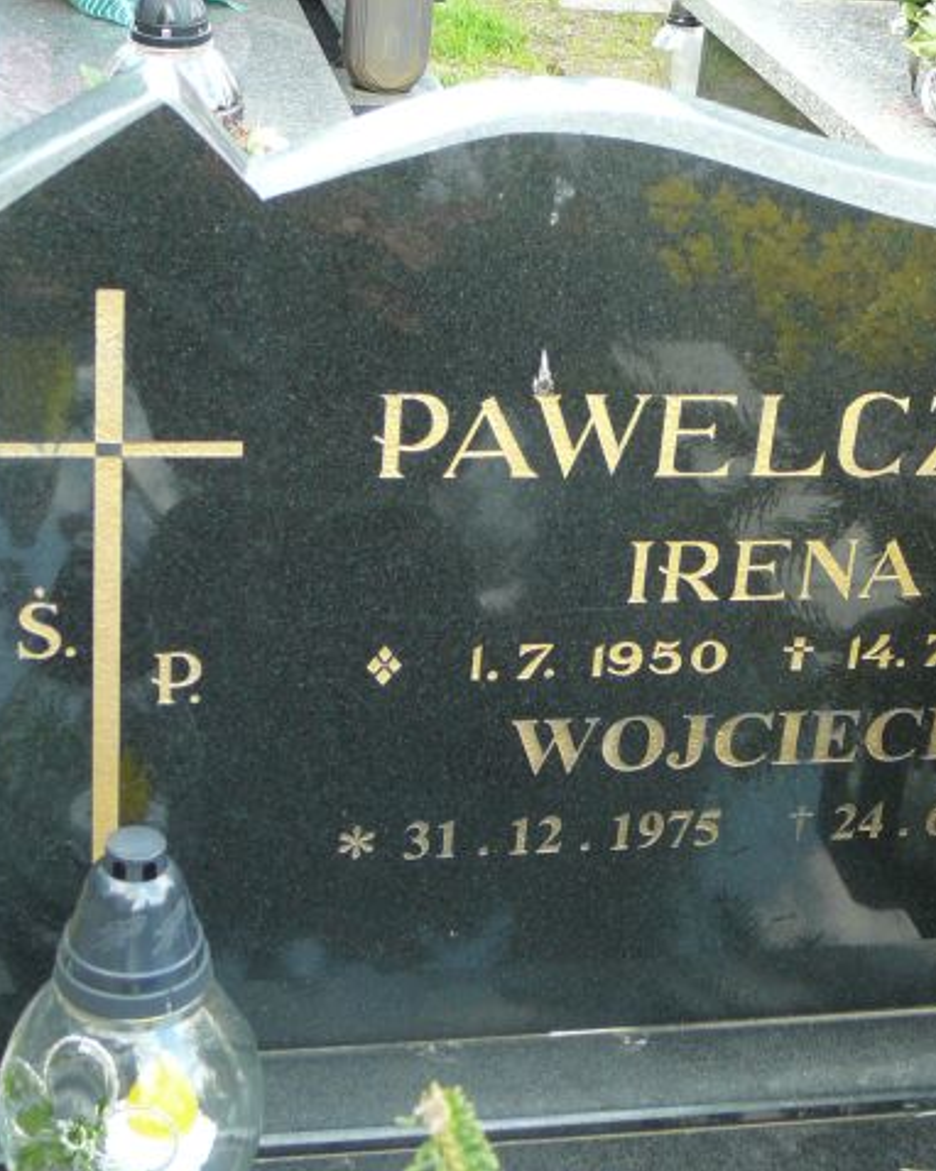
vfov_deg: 27.9
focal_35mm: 68
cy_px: 586
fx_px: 2356
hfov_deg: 22.4
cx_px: 600
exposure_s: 1/50
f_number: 3.4
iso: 100
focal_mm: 7.8
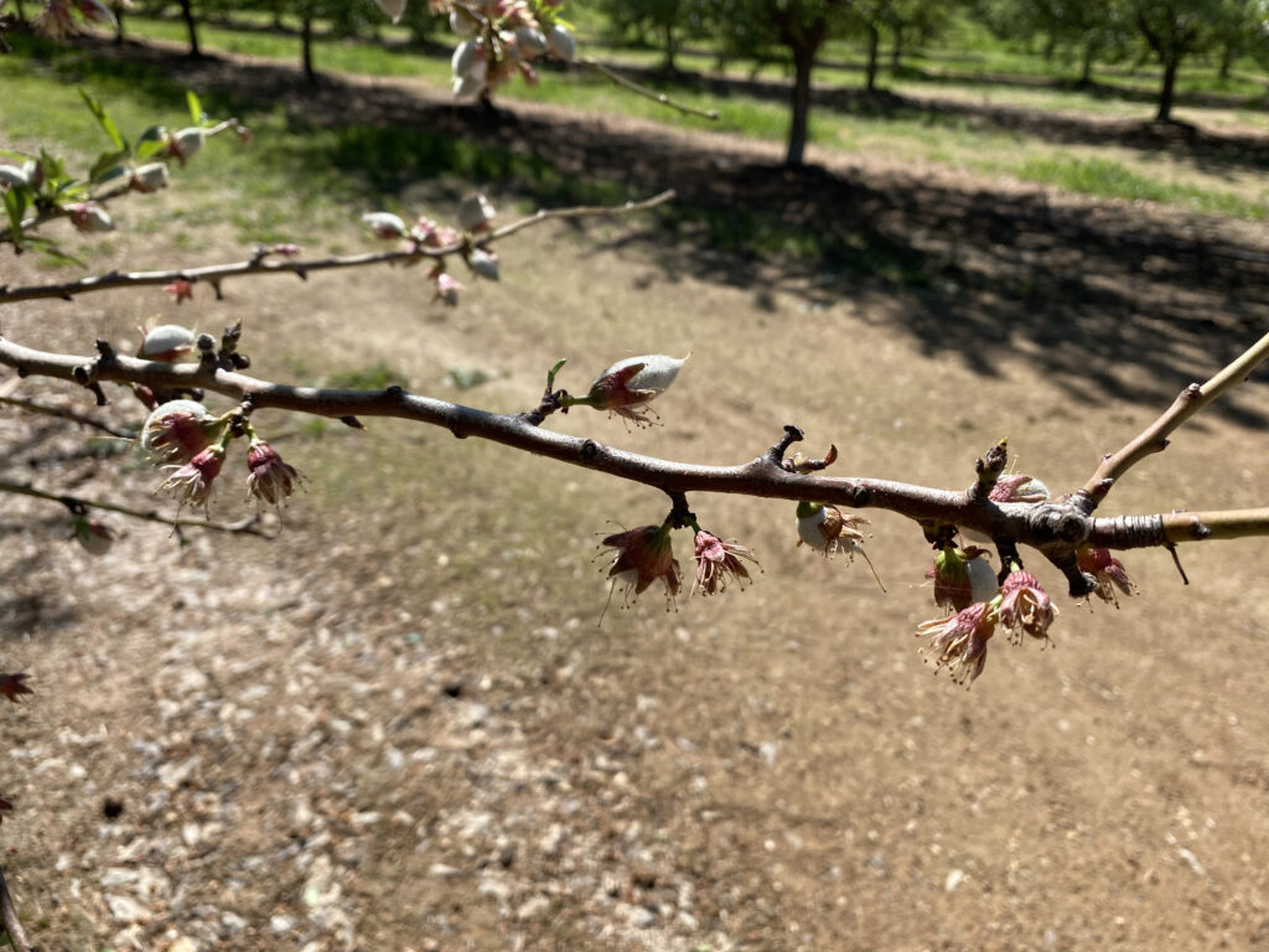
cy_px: 476
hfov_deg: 67.3
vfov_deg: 53.1
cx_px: 634
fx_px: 953
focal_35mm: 26
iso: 32
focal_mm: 4.25
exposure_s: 1/2364
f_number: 1.8
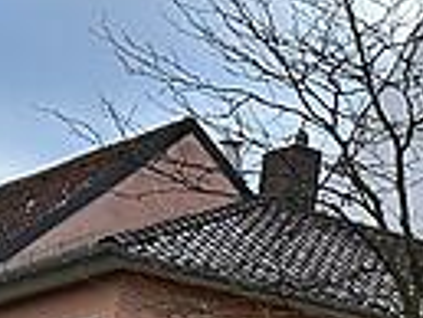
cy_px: 321
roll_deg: +0.8
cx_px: 1295
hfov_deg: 9.4
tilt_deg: +15.1
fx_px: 1969
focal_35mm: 161
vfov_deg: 9.2
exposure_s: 1/1377
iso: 50
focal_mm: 5.7
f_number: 1.5
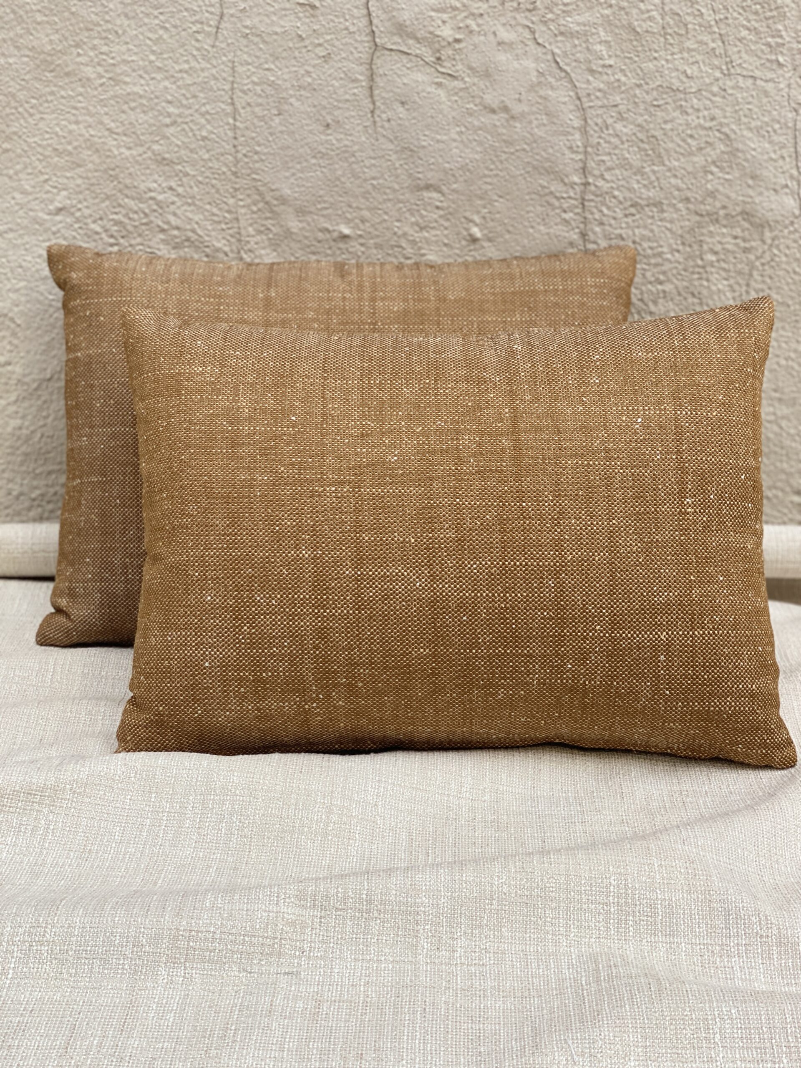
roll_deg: -1.7
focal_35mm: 52
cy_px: 534
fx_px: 1604
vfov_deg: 36.8
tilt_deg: -21.3
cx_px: 400
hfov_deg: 28.0
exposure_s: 1/122
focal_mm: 6
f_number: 2
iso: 64
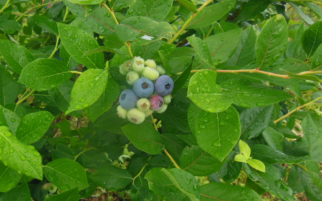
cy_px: 118
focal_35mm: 39
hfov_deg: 49.4
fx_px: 342
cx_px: 105
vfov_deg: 32.7
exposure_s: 1/125
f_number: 3.5
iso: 125
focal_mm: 4.5
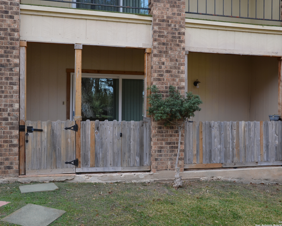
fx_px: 342
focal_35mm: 41
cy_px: 113
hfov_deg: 44.7
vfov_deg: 36.5
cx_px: 129
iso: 200
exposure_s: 1/160
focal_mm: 24
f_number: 6.3
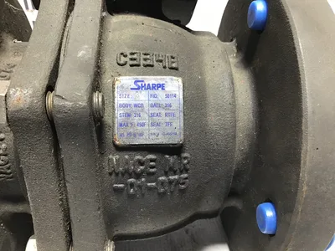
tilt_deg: -37.5
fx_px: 300
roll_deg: -3.4
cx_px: 168
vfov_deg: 45.4
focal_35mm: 31
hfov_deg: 58.4
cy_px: 126
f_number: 2.4
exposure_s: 1/30
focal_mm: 3.3
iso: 50
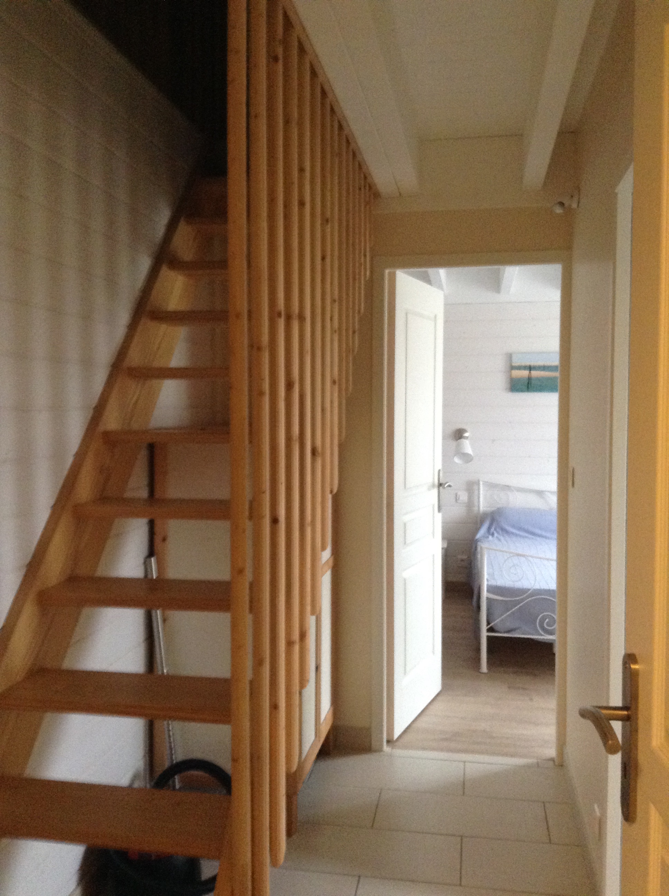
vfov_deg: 55.4
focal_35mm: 33
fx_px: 853
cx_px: 334
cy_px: 448
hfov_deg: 42.8
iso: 250
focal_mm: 3.3
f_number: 2.4
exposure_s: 1/15
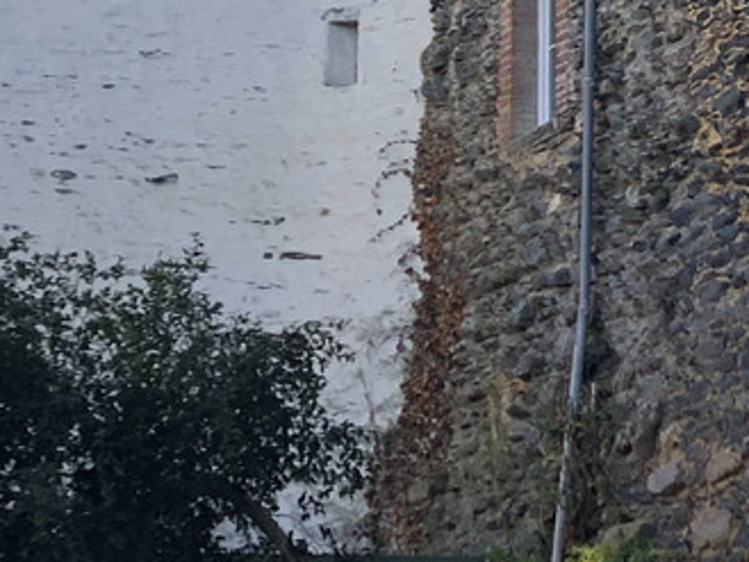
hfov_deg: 14.4
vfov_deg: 10.3
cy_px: -419
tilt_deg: +24.9
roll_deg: +1.8
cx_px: 662
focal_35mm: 136
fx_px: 2944
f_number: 1.8
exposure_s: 1/511
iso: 20
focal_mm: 4
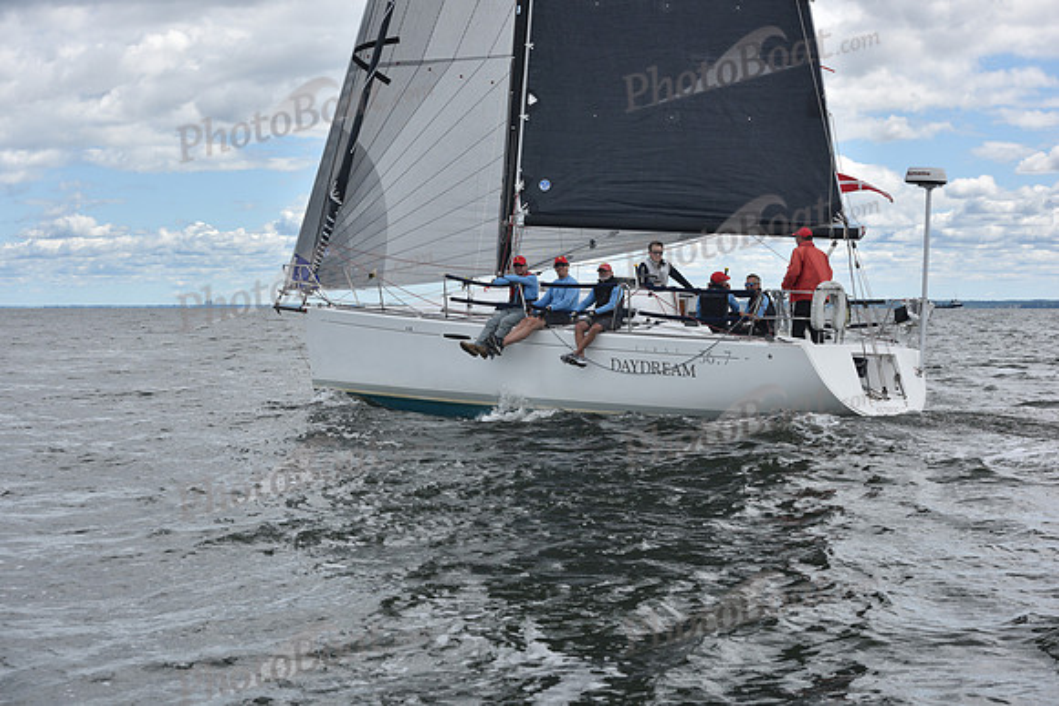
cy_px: 353
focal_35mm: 70
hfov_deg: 28.8
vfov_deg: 19.5
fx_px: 2060
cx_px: 530
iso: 250
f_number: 8
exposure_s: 1/800
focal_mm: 70
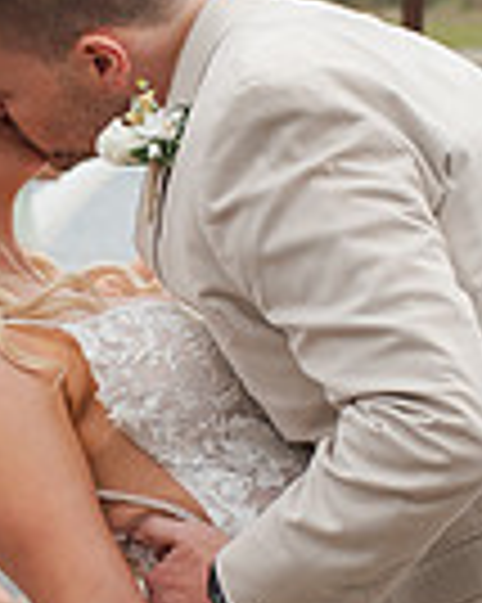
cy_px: 392
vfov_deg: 9.4
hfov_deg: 7.5
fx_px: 3660
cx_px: 11
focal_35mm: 205
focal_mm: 35
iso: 100
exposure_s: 1/800
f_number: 3.5
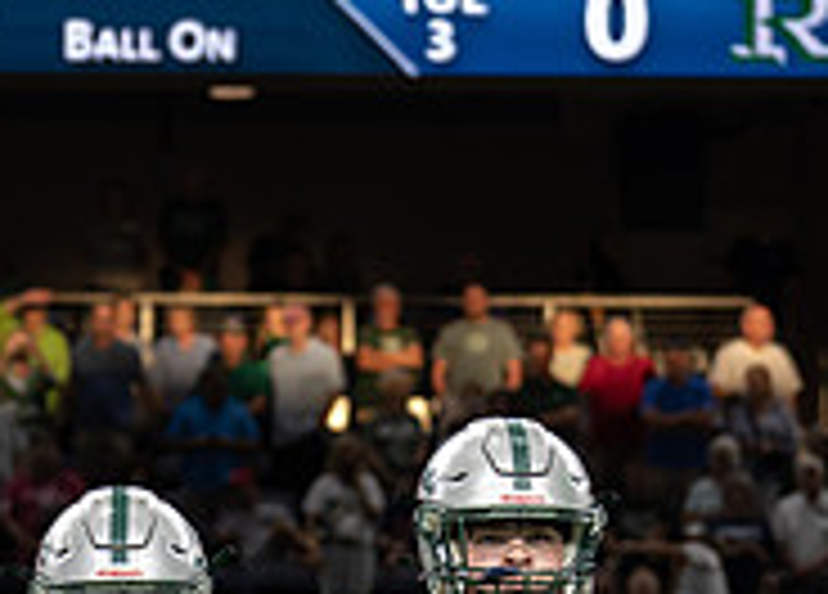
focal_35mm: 240
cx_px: -98
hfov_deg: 8.3
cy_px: 930
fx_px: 5652
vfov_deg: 5.9
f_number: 2.8
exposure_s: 1/320
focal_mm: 70
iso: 1000
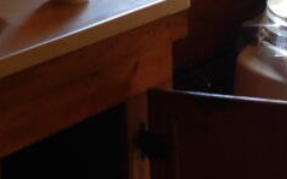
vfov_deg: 9.0
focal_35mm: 145
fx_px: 1133
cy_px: 37
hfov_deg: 14.1
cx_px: 319
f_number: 3.8
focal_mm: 9
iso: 400
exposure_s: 1/15
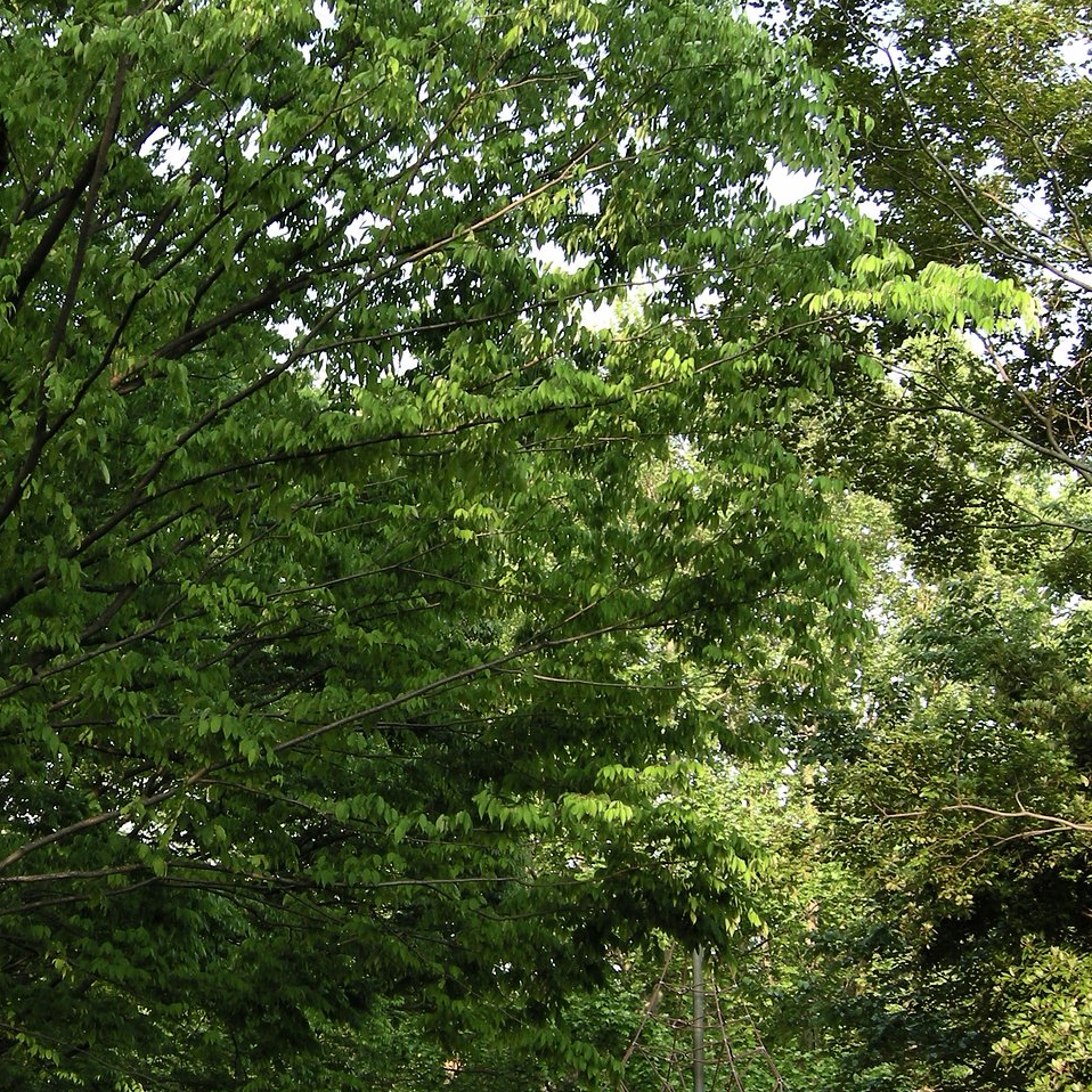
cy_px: 589
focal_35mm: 68
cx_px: 235
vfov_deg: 25.4
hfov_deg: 25.0
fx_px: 2427
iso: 64
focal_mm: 7.5
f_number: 3.4
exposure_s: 1/88.8
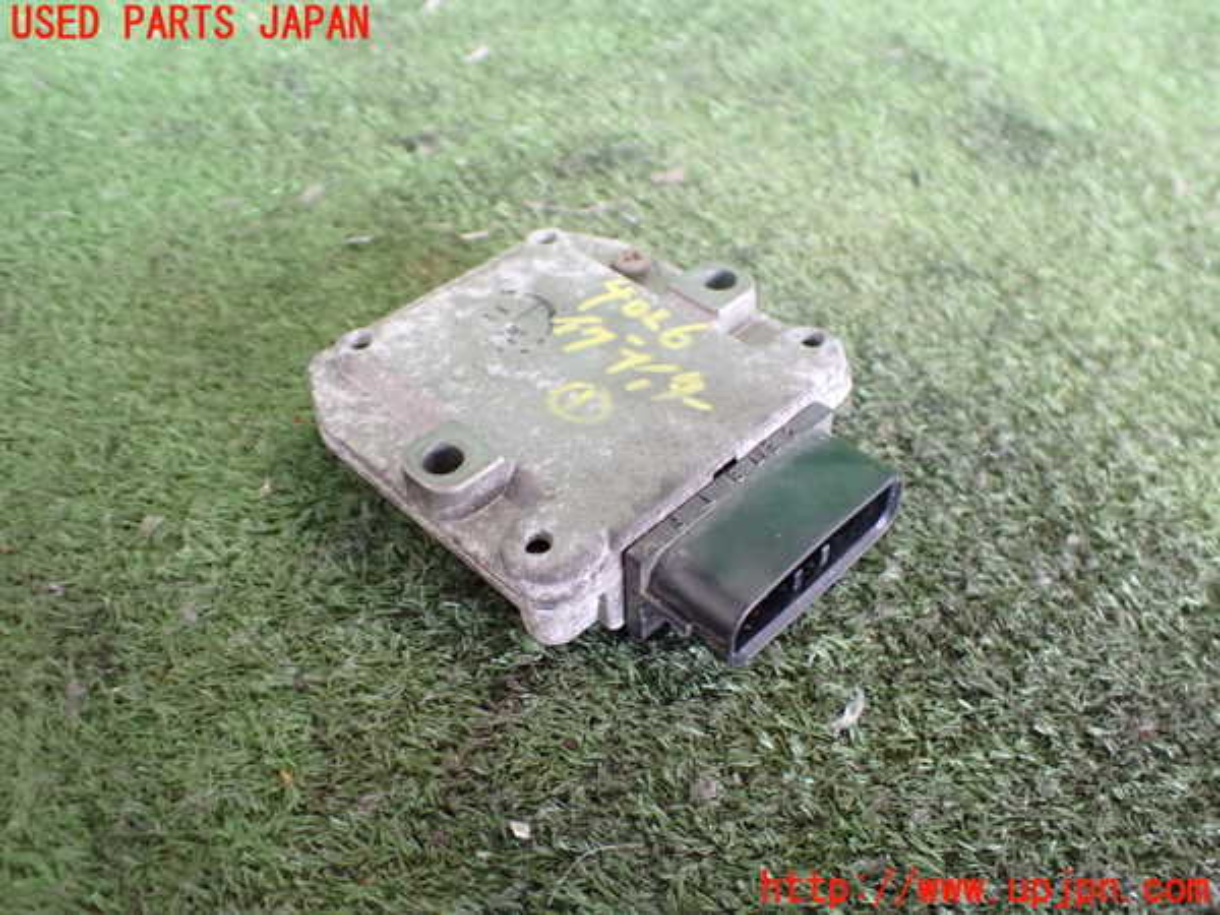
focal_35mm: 30
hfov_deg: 60.0
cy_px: 458
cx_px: 610
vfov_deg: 46.8
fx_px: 1057
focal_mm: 5.4
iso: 800
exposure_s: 1/80
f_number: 2.3
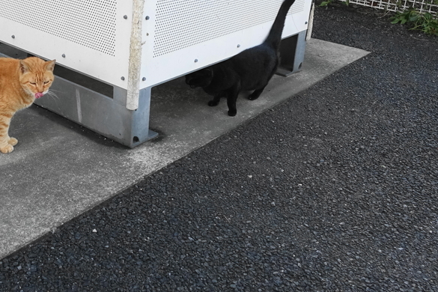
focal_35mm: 42
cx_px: 156
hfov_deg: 45.9
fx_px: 511
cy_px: 66
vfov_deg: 31.2
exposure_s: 1/250
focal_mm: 8.8
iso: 640
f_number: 2.8
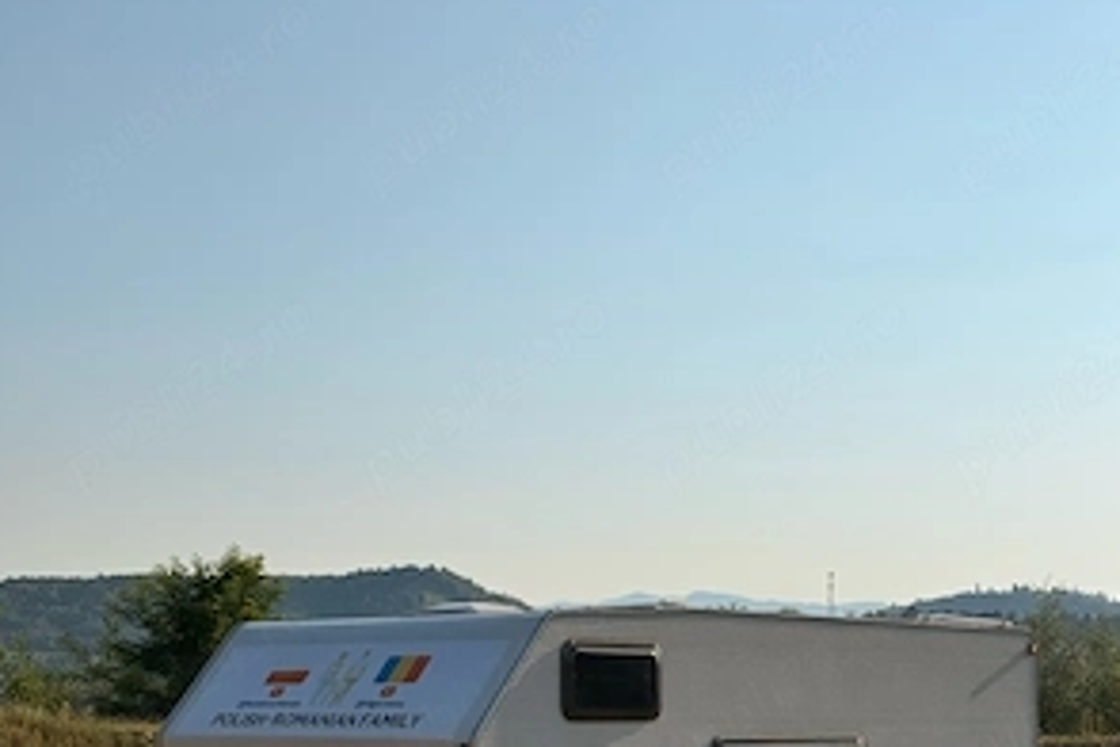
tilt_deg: -0.6
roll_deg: -0.1
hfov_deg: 29.7
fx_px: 2115
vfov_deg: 19.5
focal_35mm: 68
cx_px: 560
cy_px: 736
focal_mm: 6.76
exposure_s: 1/11364
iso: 80
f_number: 1.78
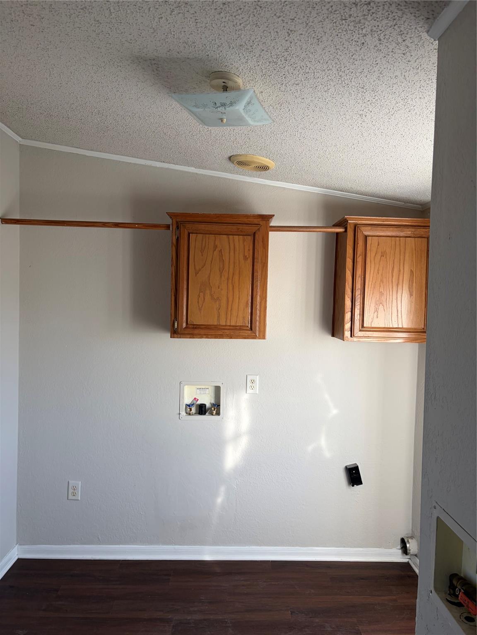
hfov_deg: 53.1
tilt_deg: -1.0
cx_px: 238
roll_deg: -1.1
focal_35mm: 26
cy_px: 318
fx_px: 478
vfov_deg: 67.3
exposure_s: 1/122
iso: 64
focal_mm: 5.96
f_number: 1.6
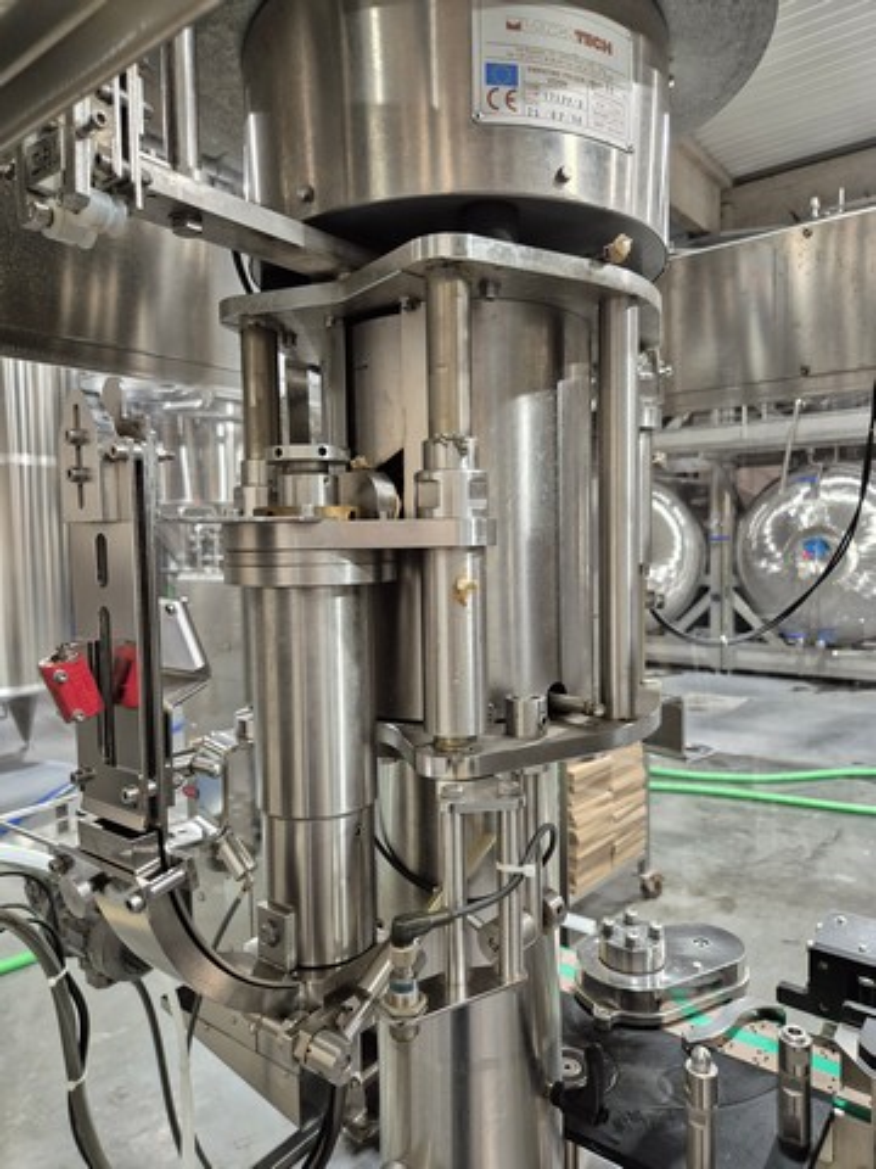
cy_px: 584
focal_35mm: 23
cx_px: 438
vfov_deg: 73.9
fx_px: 776
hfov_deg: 58.9
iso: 640
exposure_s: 1/100
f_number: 1.8
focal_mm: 5.4
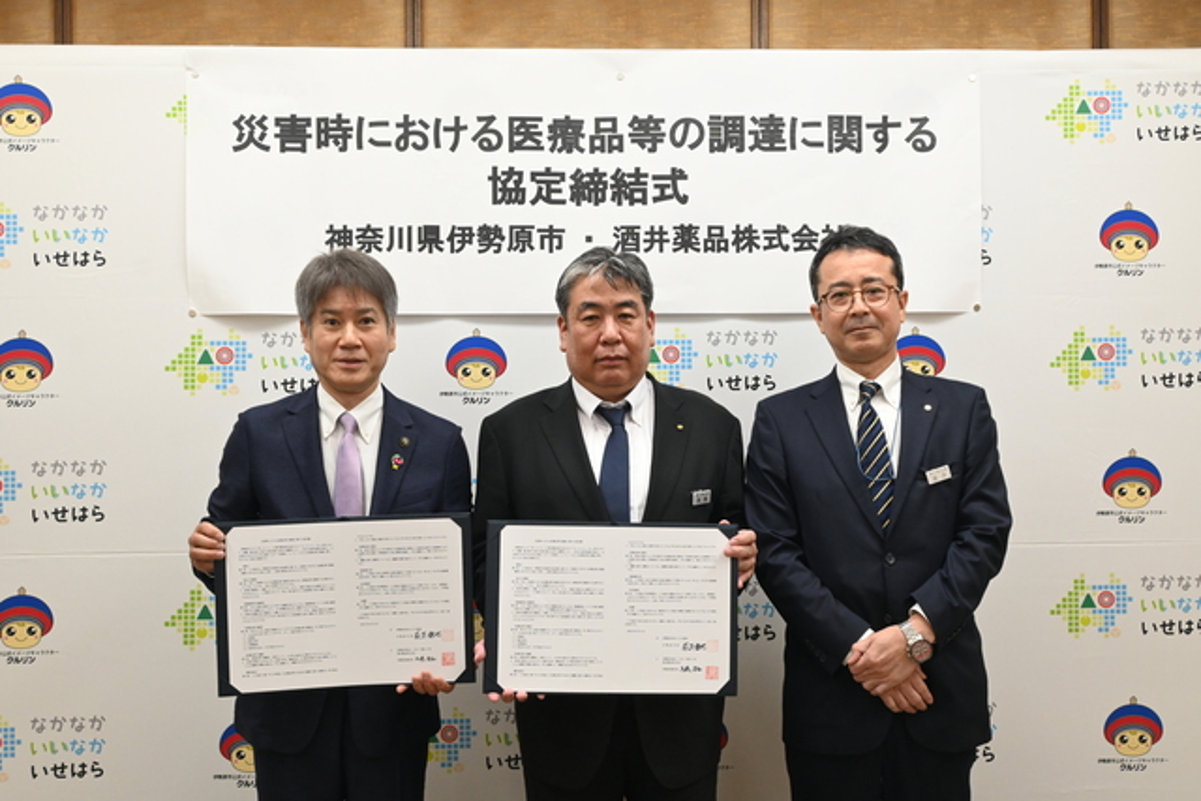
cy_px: 400
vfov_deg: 31.9
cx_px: 600
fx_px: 1401
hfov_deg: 46.4
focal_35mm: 42
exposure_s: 1/50
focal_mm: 28
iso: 1250
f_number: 7.1
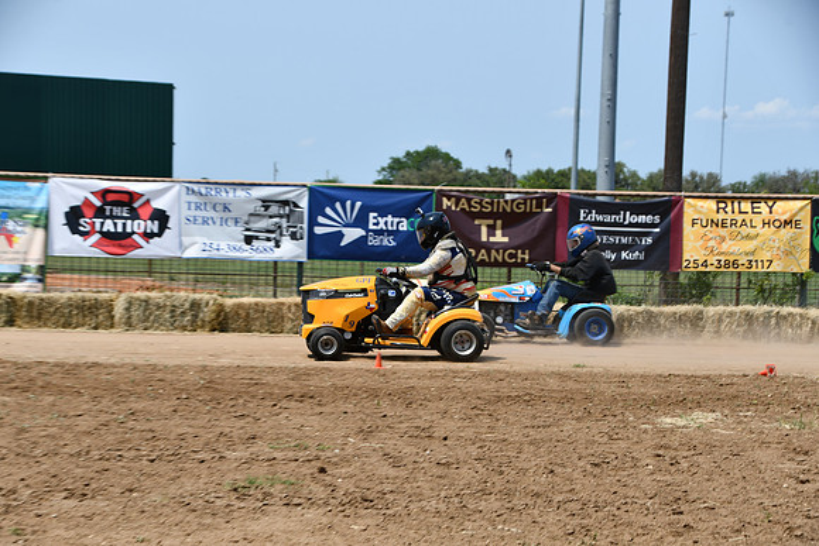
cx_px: 410
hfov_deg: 16.6
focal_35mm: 123
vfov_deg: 11.2
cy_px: 273
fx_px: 2799
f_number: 10
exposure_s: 1/400
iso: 100
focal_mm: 82
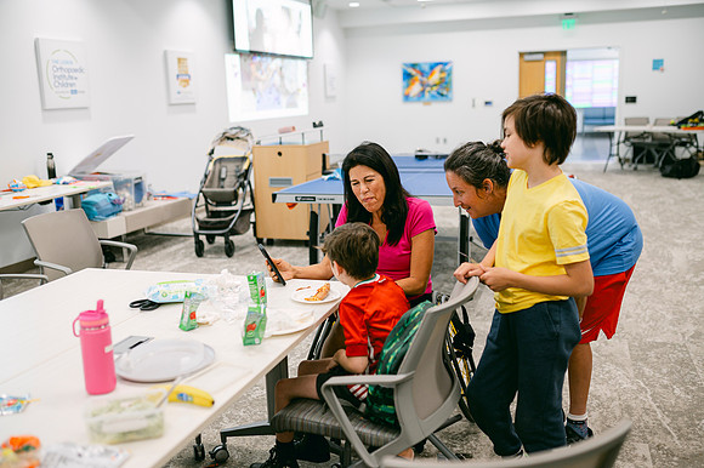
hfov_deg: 53.8
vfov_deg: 37.3
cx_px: 349
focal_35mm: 35
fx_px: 693
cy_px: 234
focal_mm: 35
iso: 180
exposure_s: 1/125
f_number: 2
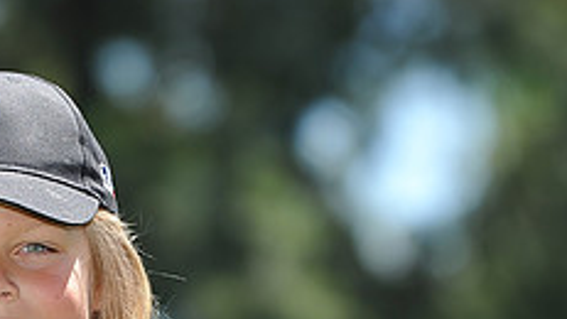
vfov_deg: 2.3
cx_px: 25
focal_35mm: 525
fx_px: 7894
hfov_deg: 4.1
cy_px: 425
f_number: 4.5
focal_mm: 200
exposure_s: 1/800
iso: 200
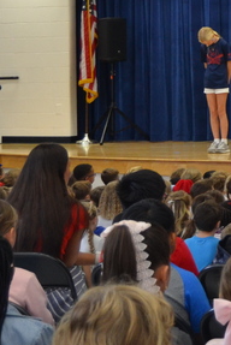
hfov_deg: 9.4
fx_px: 1335
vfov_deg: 14.5
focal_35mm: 139
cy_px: 13
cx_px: 419
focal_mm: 26
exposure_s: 1/60
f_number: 4
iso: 800
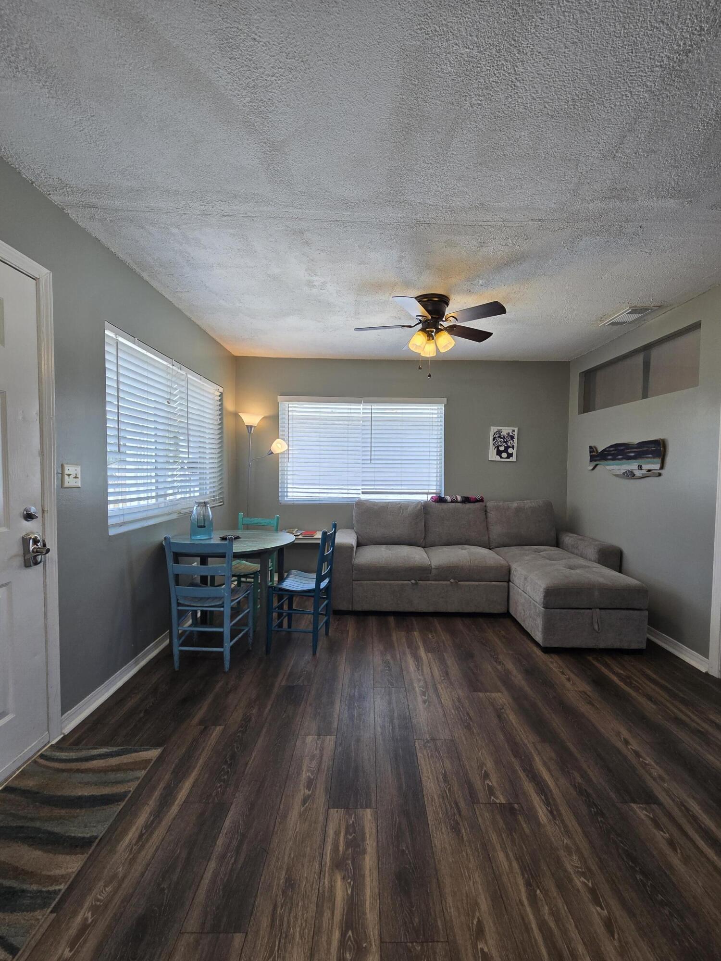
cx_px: 360
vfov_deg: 106.2
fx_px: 361
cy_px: 480
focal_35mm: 13
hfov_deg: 89.9
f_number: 2.2
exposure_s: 1/79.9
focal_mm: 2.2
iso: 64
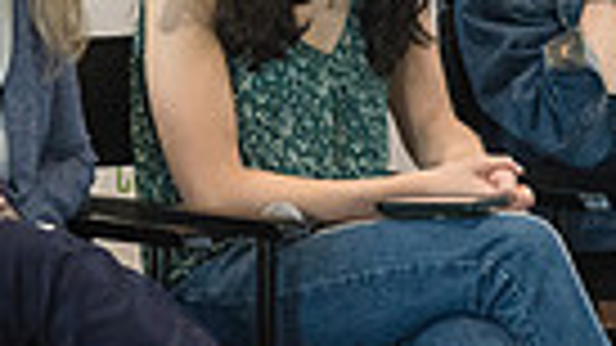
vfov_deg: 3.4
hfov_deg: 6.1
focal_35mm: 354
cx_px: 184
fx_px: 5781
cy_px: -47
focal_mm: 80
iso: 4000
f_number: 4
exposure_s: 1/320
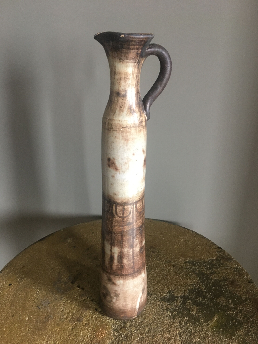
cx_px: 129
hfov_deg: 48.2
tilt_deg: -23.0
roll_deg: -0.9
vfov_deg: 61.7
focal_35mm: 29
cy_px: 172
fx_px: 288
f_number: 2.2
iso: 80
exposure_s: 1/10
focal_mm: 4.15
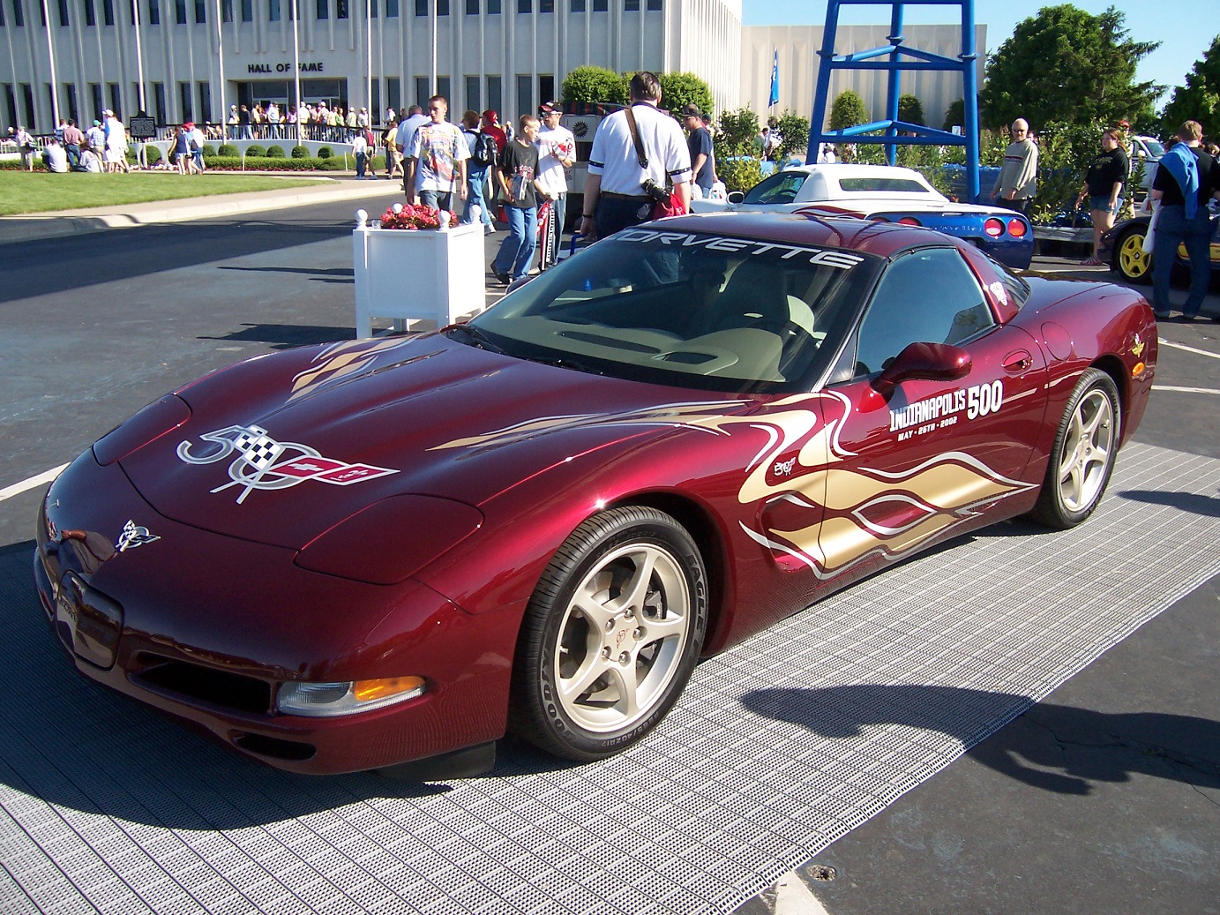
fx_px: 1163
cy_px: 458
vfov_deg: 42.9
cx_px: 610
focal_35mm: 33
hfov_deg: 55.4
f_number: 4
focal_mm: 5.5
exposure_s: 1/350
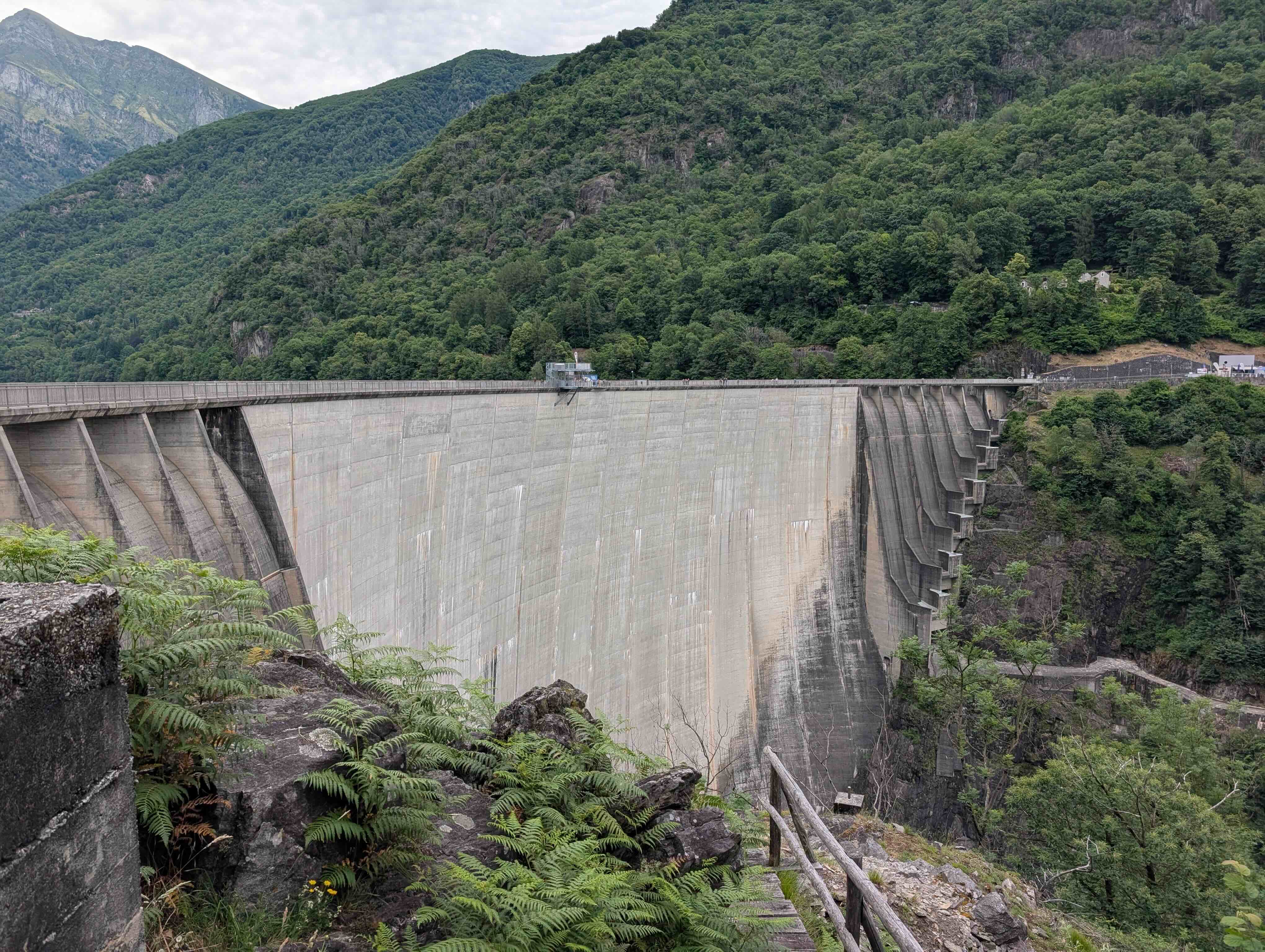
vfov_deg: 56.9
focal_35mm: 24
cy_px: 476
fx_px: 878
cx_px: 632
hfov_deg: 71.5
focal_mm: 6.9
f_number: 1.68
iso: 22
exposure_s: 1/709
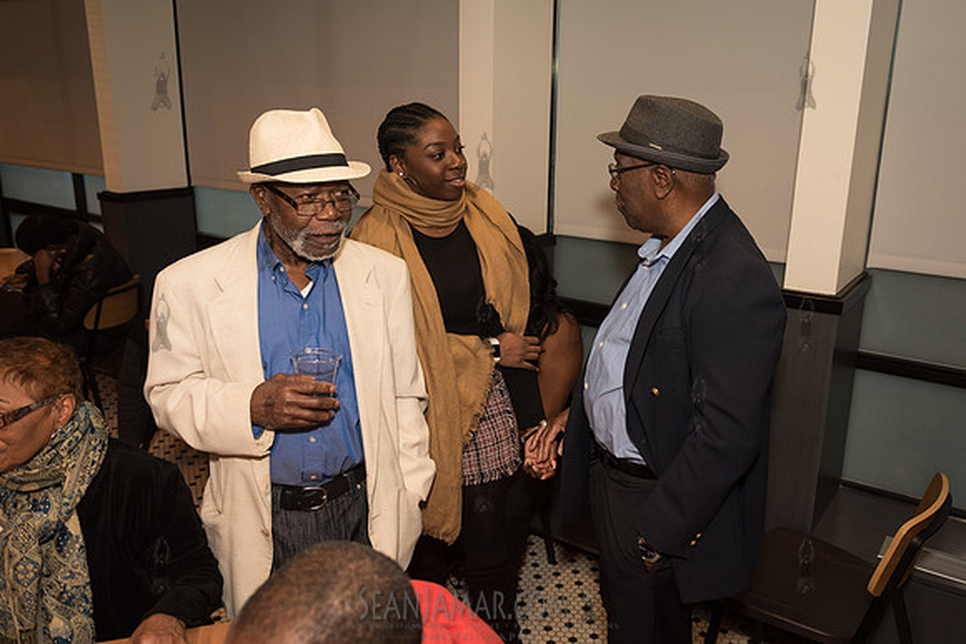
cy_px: 312
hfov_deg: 63.2
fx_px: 783
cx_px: 541
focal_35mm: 29
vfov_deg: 44.8
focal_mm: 26
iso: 1250
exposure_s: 1/320
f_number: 3.5
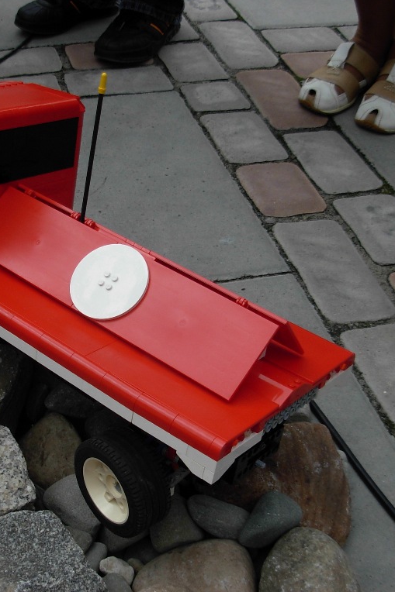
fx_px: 873
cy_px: 295
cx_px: 104
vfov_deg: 37.5
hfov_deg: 25.2
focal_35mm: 53
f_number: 2.9
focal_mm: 6.3
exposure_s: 1/790
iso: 79
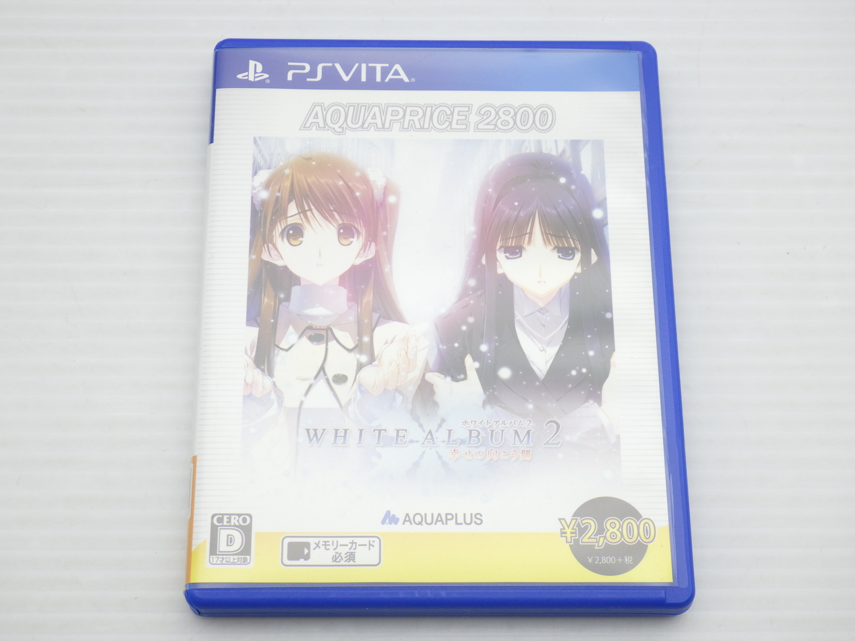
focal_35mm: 62
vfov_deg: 23.7
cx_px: 428
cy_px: 320
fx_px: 1531
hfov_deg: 31.2
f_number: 4.6
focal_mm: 11.1
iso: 125
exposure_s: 1/80
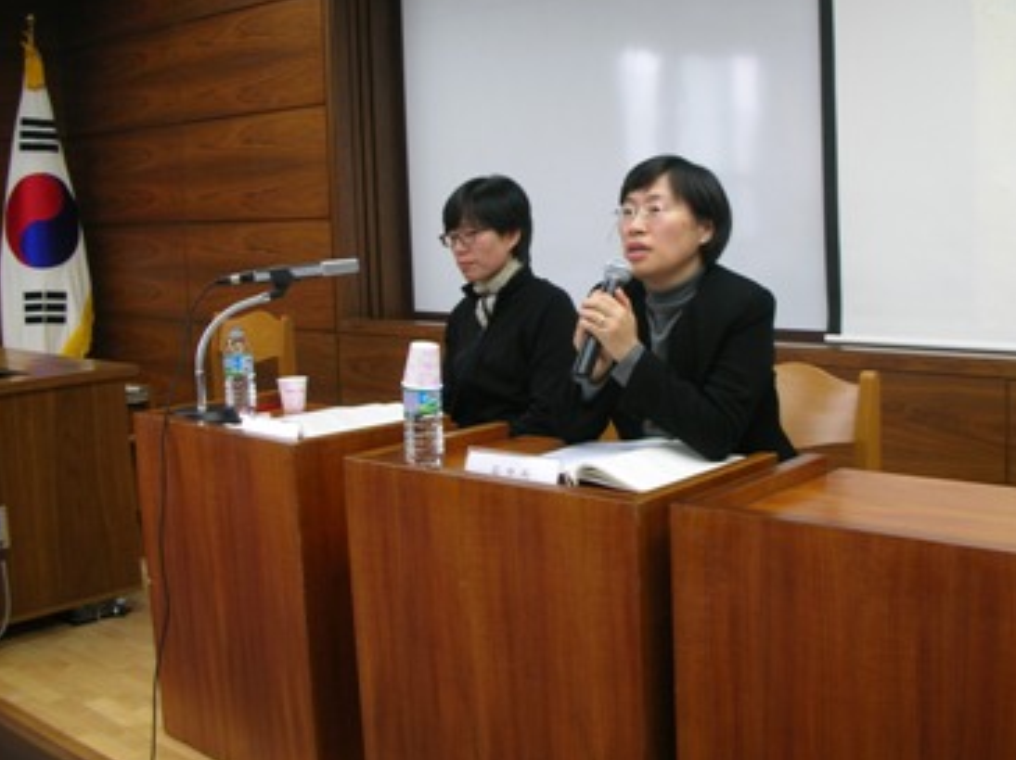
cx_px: 571
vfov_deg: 33.4
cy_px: 303
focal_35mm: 43
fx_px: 1261
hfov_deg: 43.8
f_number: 3
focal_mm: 5.8
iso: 50
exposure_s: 1/10.4
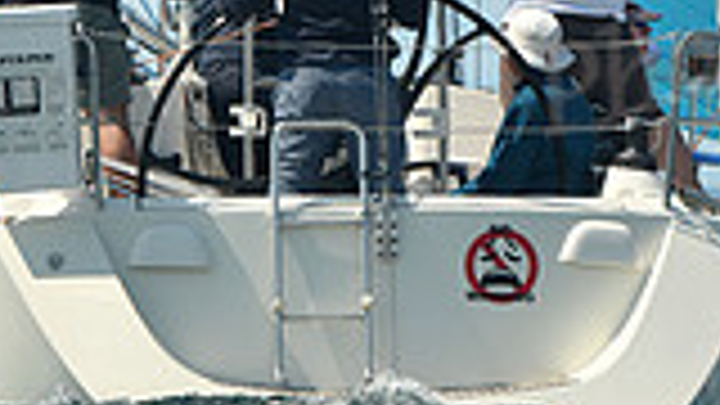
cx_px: 306
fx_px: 10157
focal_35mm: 532
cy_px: -151
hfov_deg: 4.1
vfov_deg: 2.3
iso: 320
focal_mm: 140
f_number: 8
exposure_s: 1/640
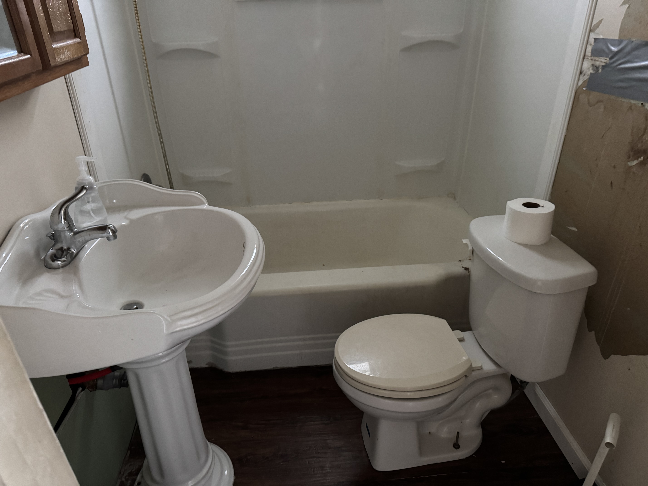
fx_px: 449
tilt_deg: -28.4
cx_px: 324
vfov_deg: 56.8
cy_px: 243
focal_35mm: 24
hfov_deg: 71.6
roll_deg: +2.0
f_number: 1.78
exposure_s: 1/32
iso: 1000
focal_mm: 6.76
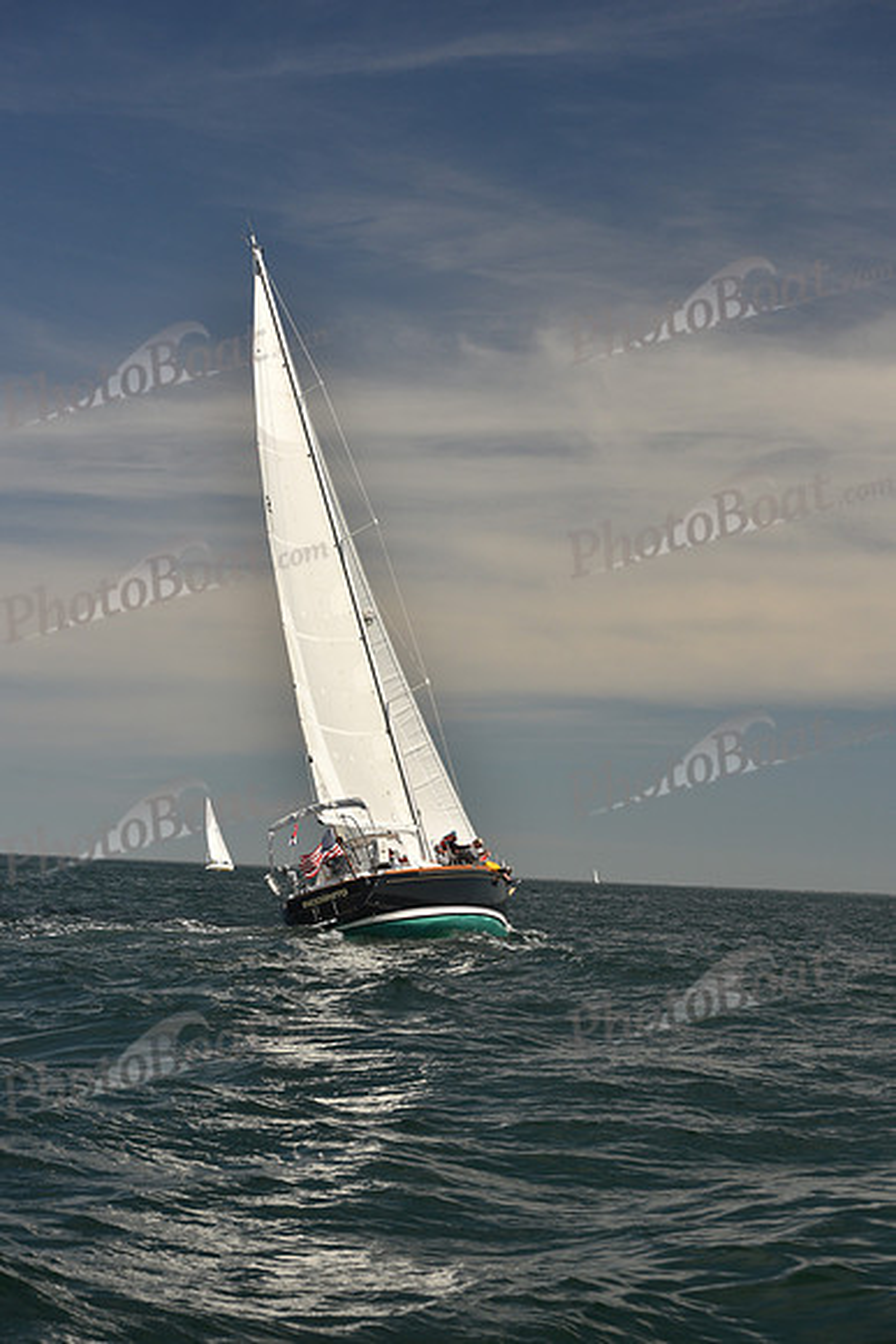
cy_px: 672
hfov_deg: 19.5
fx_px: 2612
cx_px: 448
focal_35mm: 70
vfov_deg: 28.8
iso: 250
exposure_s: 1/640
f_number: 7.1
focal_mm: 70
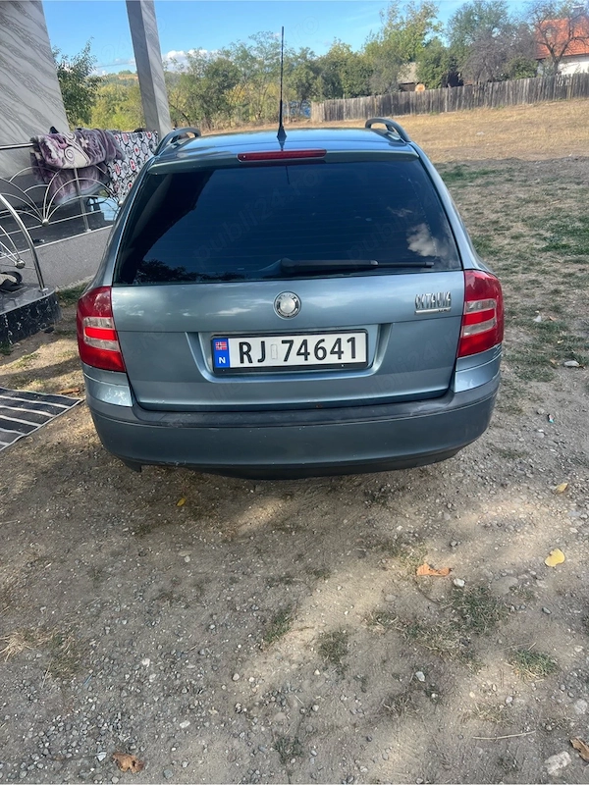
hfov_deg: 53.1
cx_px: 294
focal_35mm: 26
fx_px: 590
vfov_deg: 67.3
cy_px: 392
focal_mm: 5.7
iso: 50
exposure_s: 1/650
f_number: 1.5
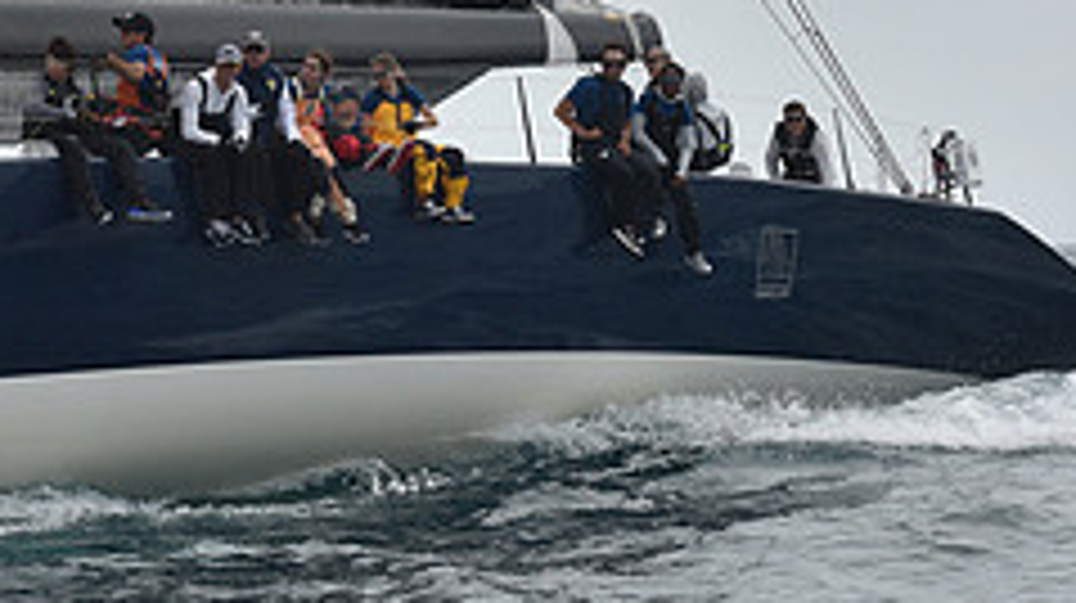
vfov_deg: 6.8
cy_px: 236
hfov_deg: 12.1
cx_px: 239
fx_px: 5075
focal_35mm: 178
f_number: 11
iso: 250
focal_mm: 70
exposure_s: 1/800
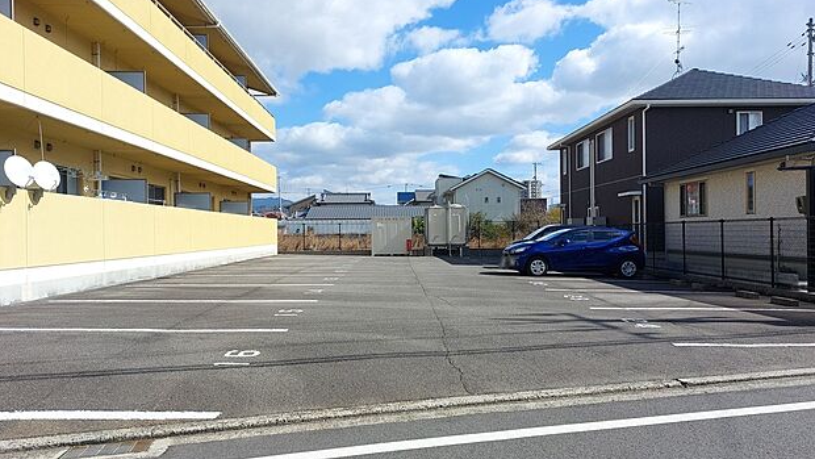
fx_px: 584
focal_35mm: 27
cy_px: 234
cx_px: 417
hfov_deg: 69.8
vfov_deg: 42.9
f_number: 1.8
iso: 25
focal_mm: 5.23
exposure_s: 1/1052
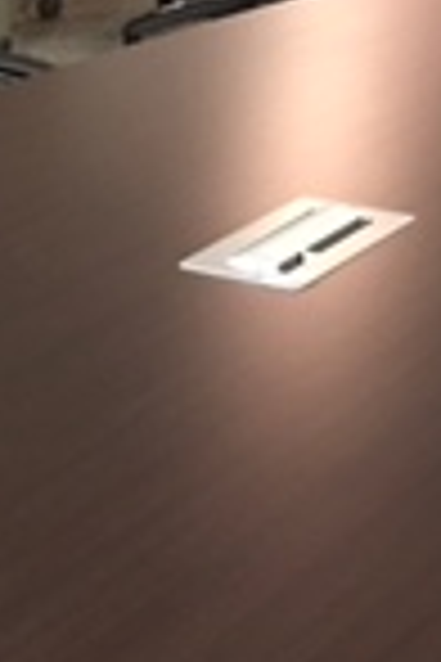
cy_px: 716
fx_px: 2407
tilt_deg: -28.4
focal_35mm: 131
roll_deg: -0.9
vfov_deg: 15.3
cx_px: -4
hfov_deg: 10.4
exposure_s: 1/4
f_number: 2.2
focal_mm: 4.15
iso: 64
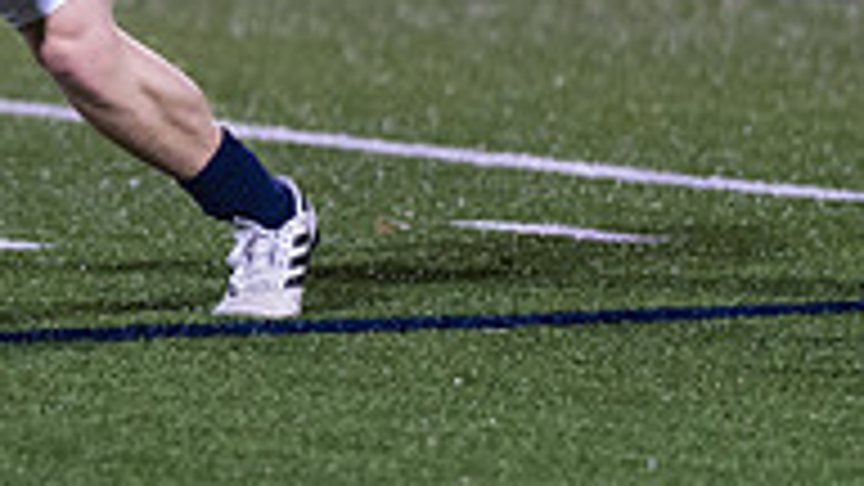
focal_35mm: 860
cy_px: -289
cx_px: -387
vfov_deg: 1.4
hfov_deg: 2.5
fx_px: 19702
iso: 1250
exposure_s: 1/1000
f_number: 1.8
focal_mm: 135
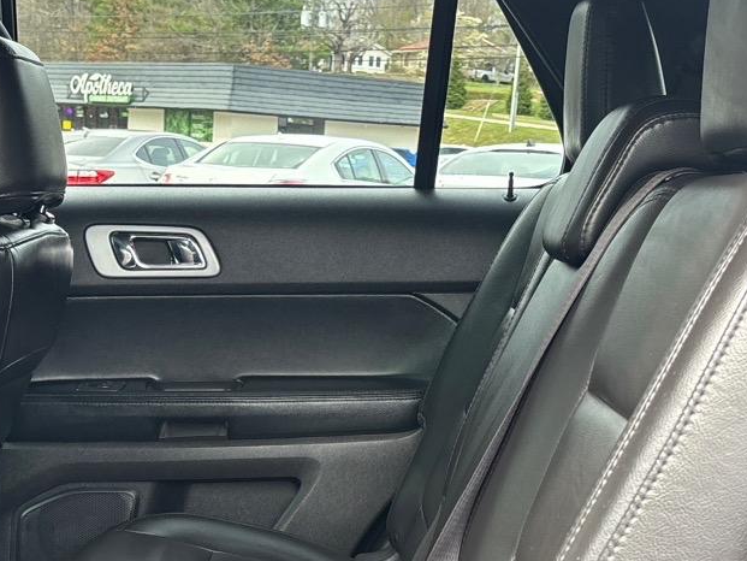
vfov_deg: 21.2
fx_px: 1446
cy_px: 561
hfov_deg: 29.0
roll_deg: -4.2
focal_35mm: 67
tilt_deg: -15.2
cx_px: 348
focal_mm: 5.96
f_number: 1.6
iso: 80
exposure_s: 1/121
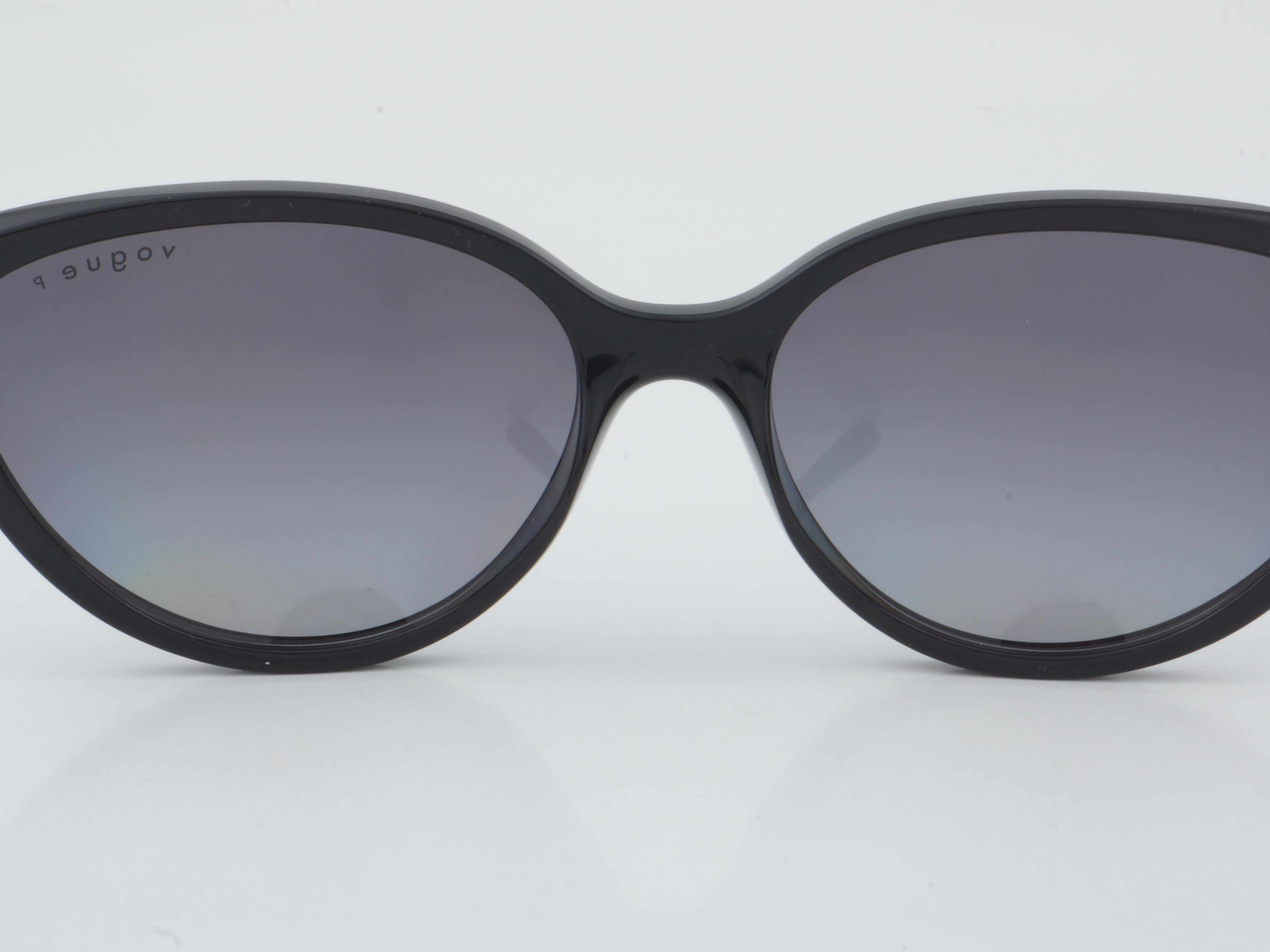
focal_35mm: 92
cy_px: 414
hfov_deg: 21.3
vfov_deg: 16.1
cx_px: 677
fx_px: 3375
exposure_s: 1/3
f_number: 32
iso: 100
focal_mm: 50
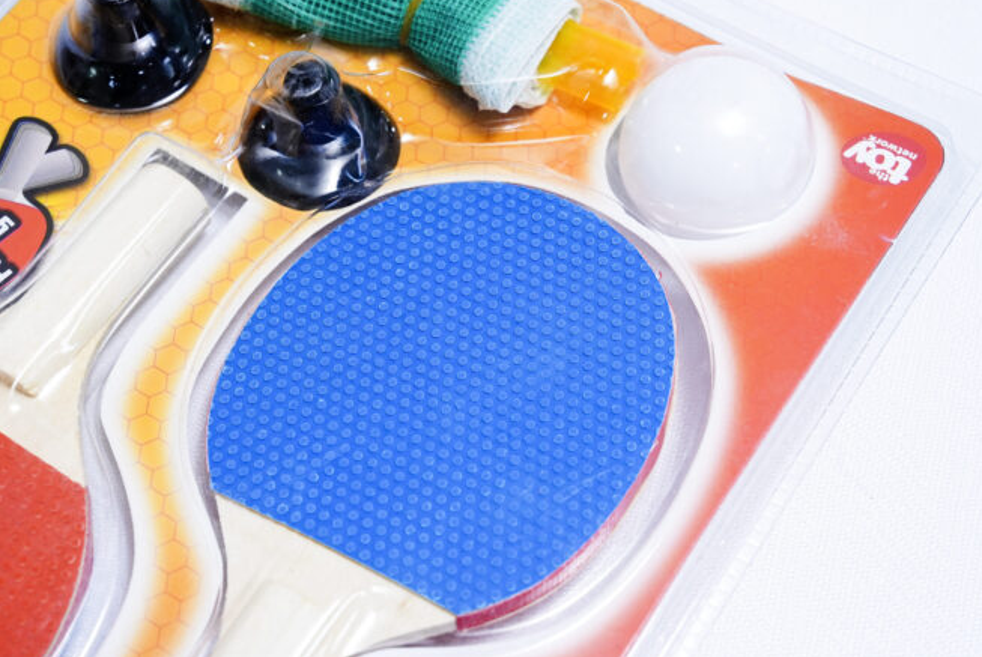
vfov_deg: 18.2
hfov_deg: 27.0
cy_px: 308
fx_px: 2048
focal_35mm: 75
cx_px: 490
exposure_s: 1/160
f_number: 9
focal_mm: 70
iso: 3200
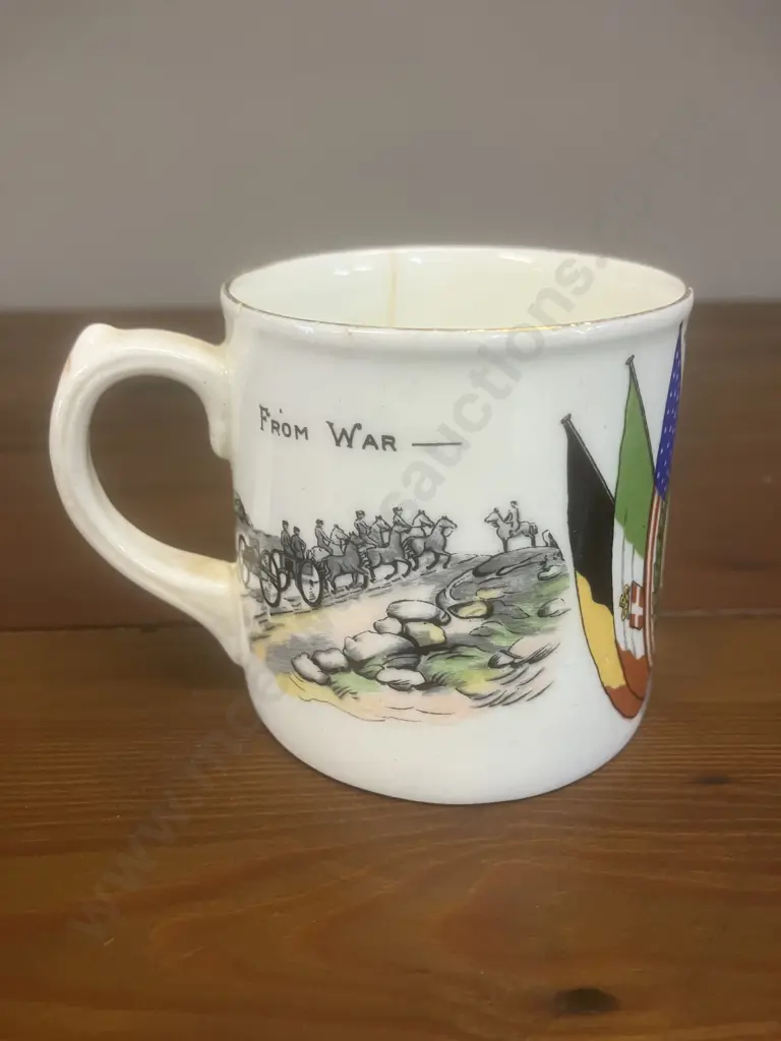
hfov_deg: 49.7
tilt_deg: -24.4
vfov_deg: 63.4
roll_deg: +0.8
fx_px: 842
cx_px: 390
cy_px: 520
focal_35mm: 28
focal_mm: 3.99
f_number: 1.8
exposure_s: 1/50
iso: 100
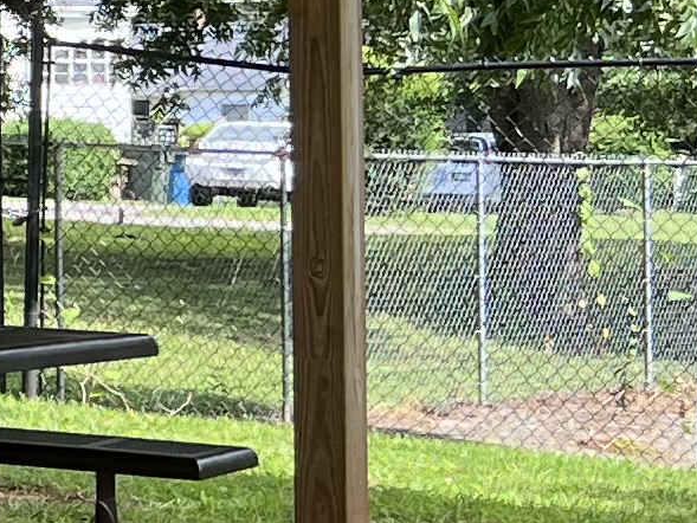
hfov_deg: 9.3
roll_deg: -0.2
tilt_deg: -0.2
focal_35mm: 178
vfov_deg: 8.3
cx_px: -1259
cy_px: 79
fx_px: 3585
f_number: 1.5
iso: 50
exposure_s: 1/743
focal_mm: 5.7
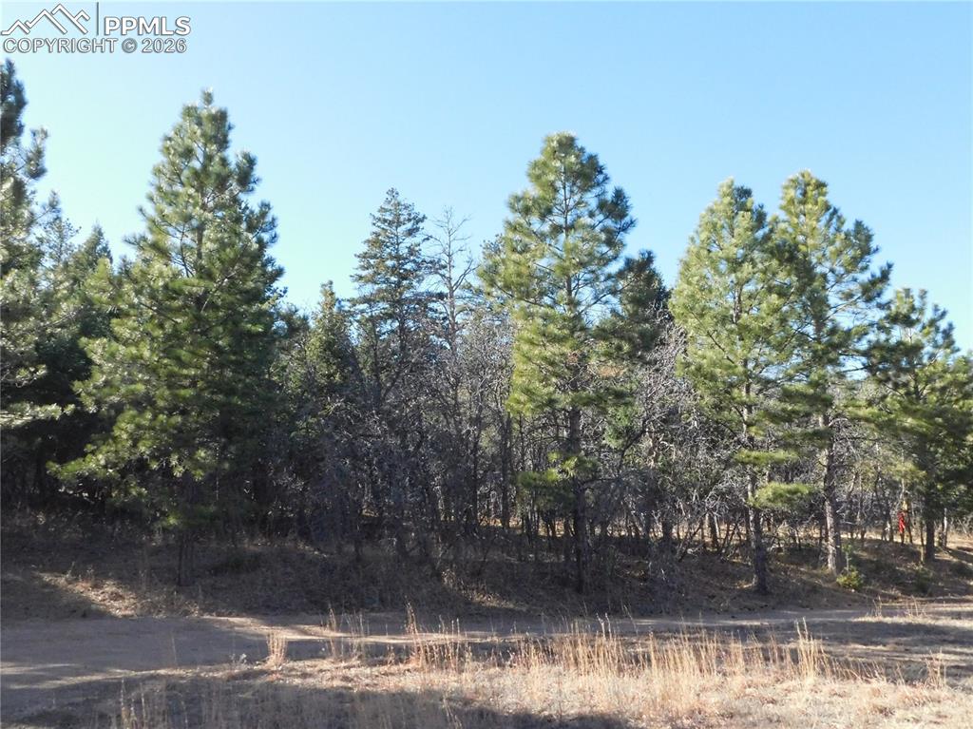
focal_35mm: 30
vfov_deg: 46.8
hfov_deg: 60.0
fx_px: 843
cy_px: 364
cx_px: 486
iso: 800
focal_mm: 5.3
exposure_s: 1/640
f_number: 6.4
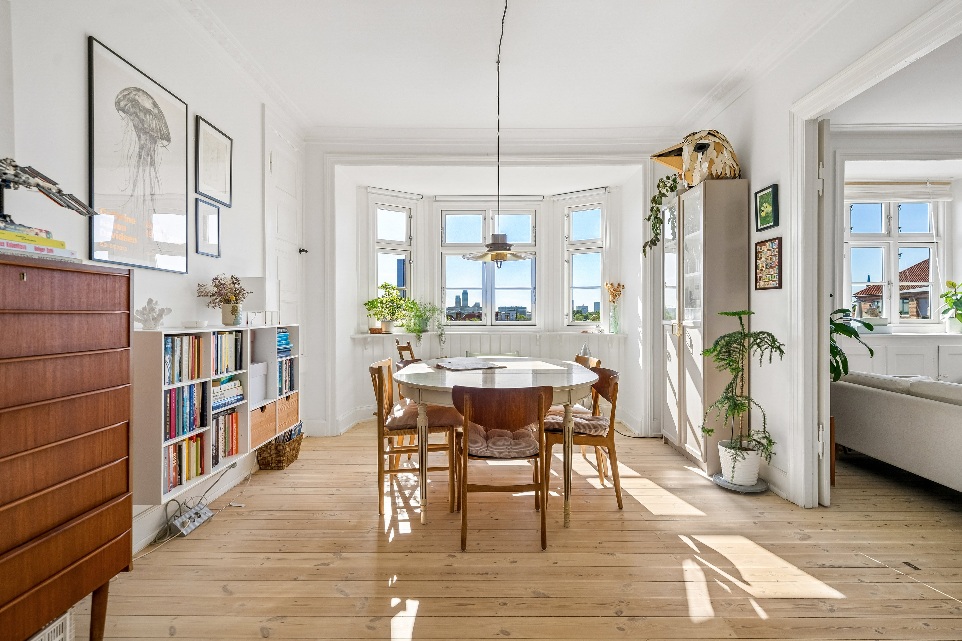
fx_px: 454
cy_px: 320
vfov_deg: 70.4
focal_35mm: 17
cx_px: 481
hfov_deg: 93.3
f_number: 5.6
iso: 500
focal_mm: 17
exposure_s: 1/320
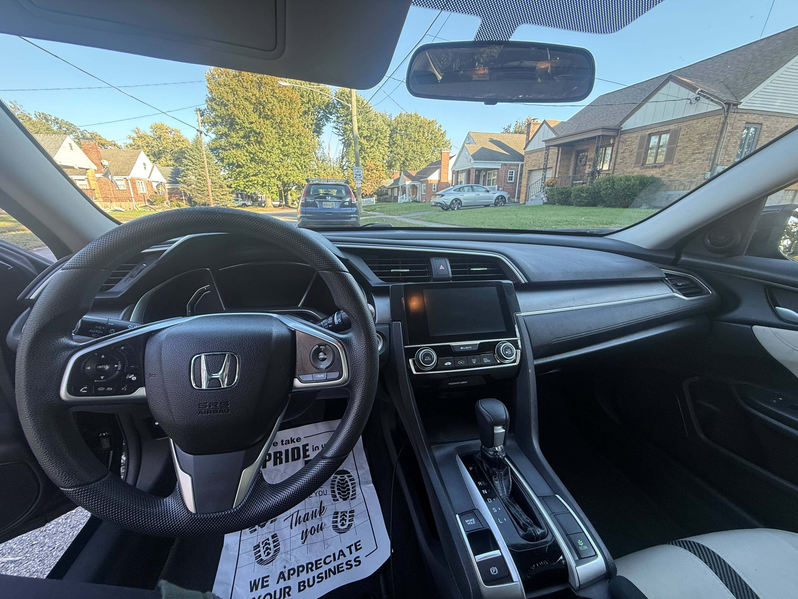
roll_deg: -0.1
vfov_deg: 85.7
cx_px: 399
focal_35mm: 14
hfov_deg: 102.1
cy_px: 300
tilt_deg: -17.9
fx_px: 323
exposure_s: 1/99
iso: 160
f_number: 2.2
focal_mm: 2.22
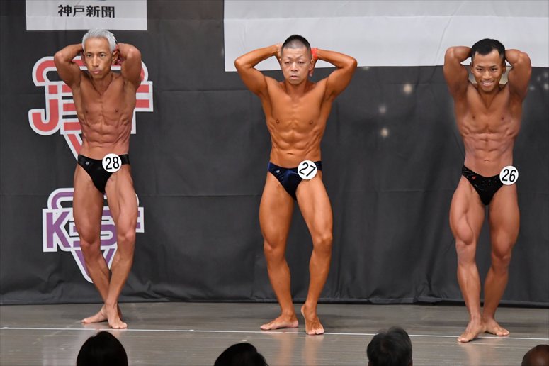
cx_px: 274
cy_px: 183
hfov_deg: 8.6
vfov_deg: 5.7
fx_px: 3658
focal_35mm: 240
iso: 5000
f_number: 5.6
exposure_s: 1/400
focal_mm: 160
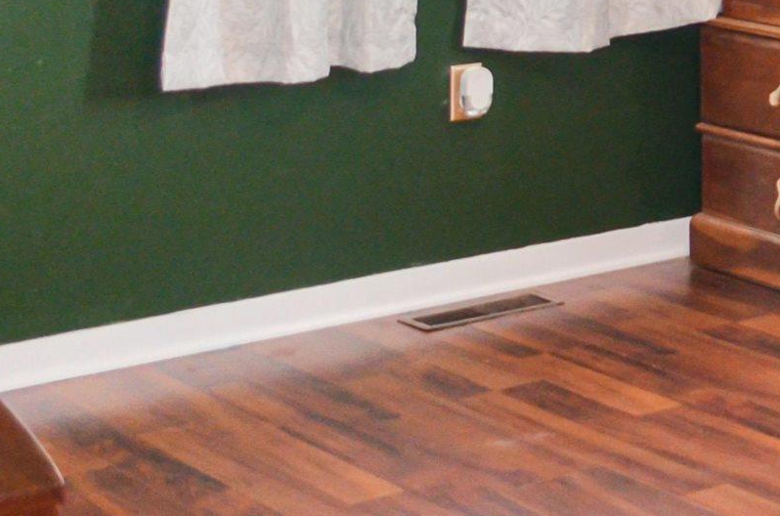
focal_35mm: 104
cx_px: 1192
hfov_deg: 17.5
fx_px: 2248
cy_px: 66
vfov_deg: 13.0
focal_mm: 18
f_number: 3.5
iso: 800
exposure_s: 1/60
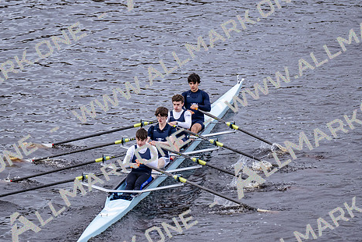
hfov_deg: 5.5
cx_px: 167
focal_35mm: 374
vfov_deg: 3.7
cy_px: 126
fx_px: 3760
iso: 800
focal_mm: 200
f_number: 2.8
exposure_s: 1/2000
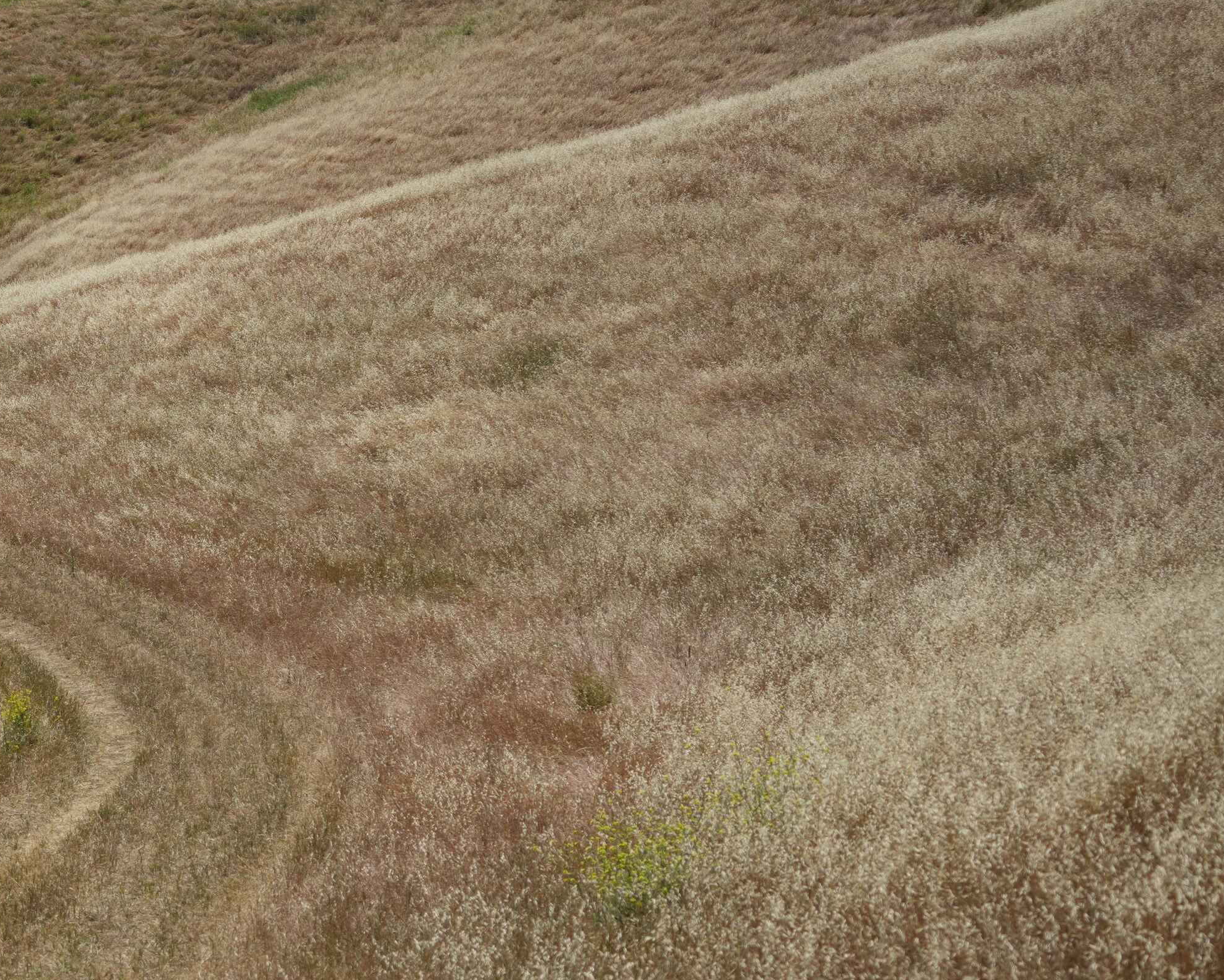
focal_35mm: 102
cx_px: -87
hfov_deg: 18.2
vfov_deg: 15.1
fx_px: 3695
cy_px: 548
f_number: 4.5
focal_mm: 50
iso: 320
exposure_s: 1/3200
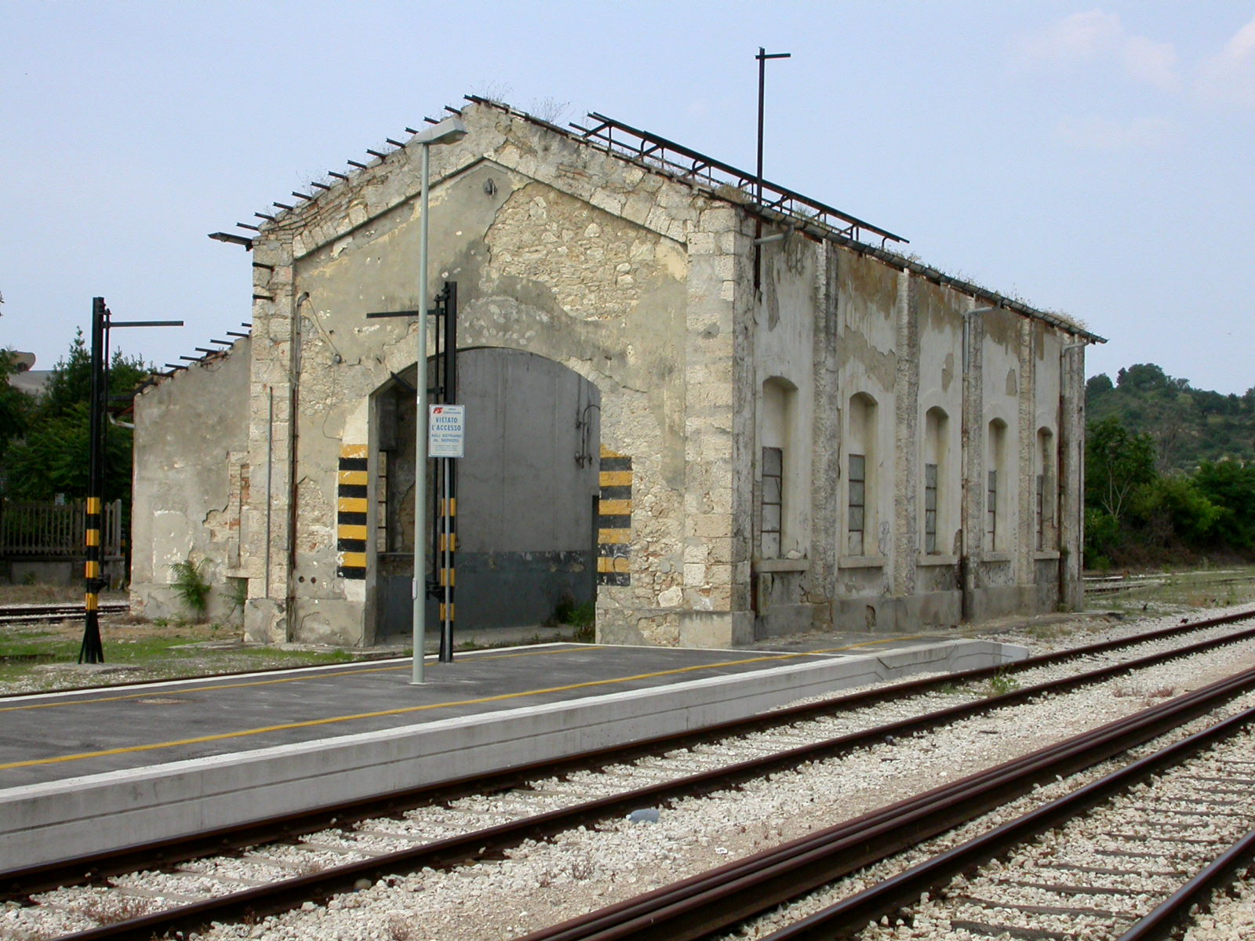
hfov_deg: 32.2
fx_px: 2175
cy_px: 470
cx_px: 628
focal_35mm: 60
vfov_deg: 24.4
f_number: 6.2
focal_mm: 12.4
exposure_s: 1/409
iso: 100
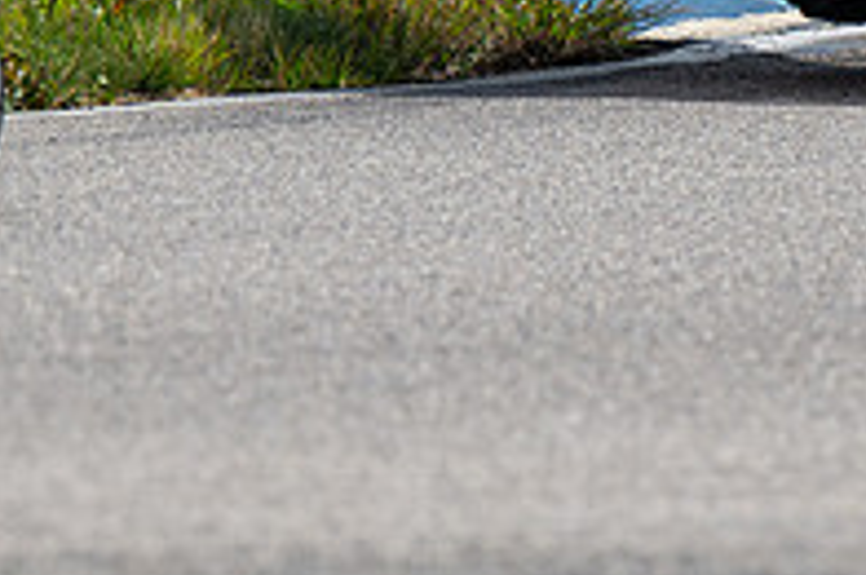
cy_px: -180
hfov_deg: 1.7
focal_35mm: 1221
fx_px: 29324
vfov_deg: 1.1
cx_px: 987
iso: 160
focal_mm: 280
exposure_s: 1/1250
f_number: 6.3
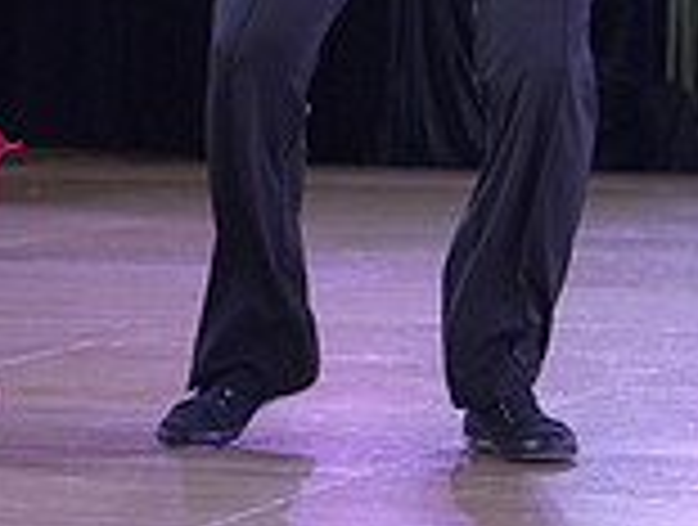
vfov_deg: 4.4
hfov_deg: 5.8
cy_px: -254
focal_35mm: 341
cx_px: -72
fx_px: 6892
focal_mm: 95
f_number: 4
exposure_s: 1/500
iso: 2000
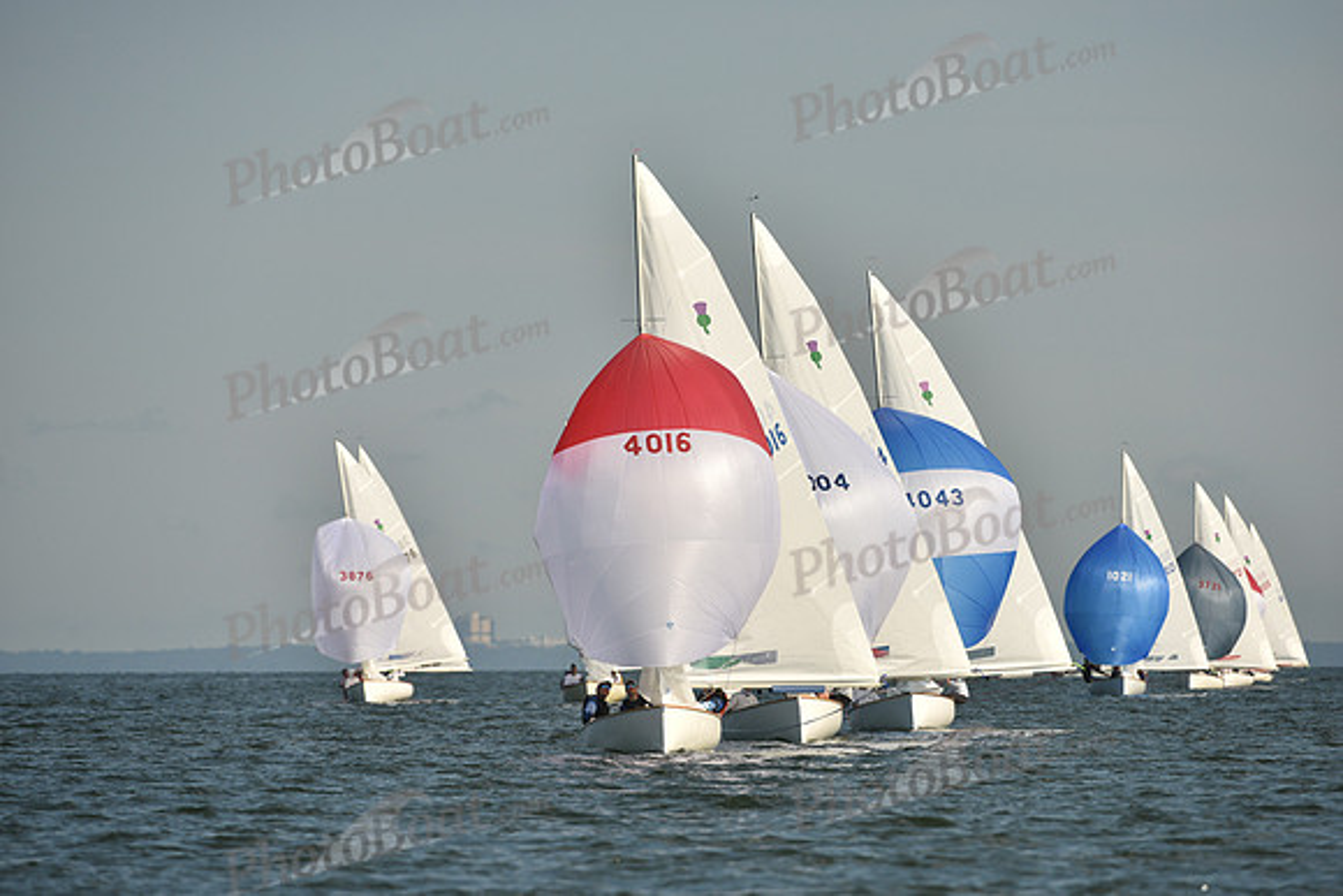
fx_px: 14179
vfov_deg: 3.6
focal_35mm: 380
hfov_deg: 5.4
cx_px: 672
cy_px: 448
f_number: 7.1
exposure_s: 1/1600
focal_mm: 380
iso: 250
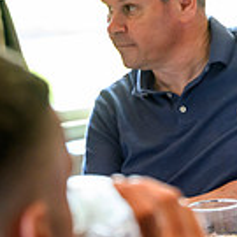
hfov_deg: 6.0
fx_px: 2208
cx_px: 493
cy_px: 131
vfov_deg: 6.1
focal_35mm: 285
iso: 4000
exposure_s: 1/500
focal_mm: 78
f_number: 4
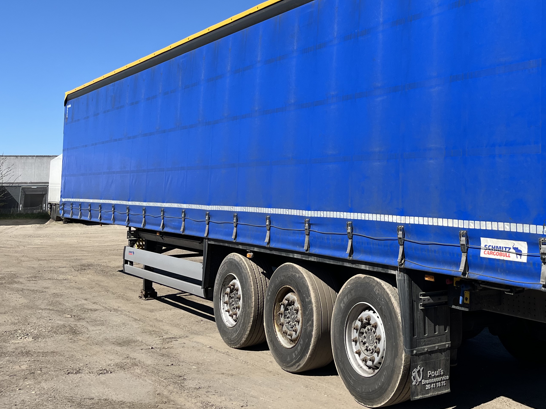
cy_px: 110
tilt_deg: +8.2
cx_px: 426
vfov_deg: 34.5
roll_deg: +0.7
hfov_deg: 43.9
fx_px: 647
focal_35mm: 41
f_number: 1.6
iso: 50
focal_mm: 5.1
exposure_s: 1/2755
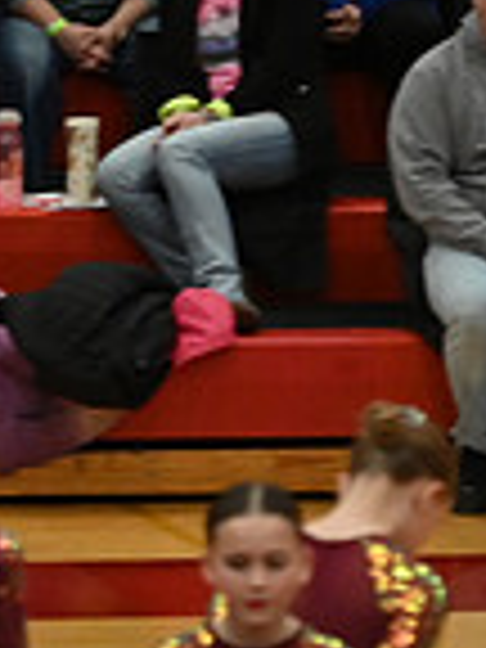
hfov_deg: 2.5
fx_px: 11101
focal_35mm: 593
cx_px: -756
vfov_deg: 3.3
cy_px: 259
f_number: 4
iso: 3200
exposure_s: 1/400
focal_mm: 102
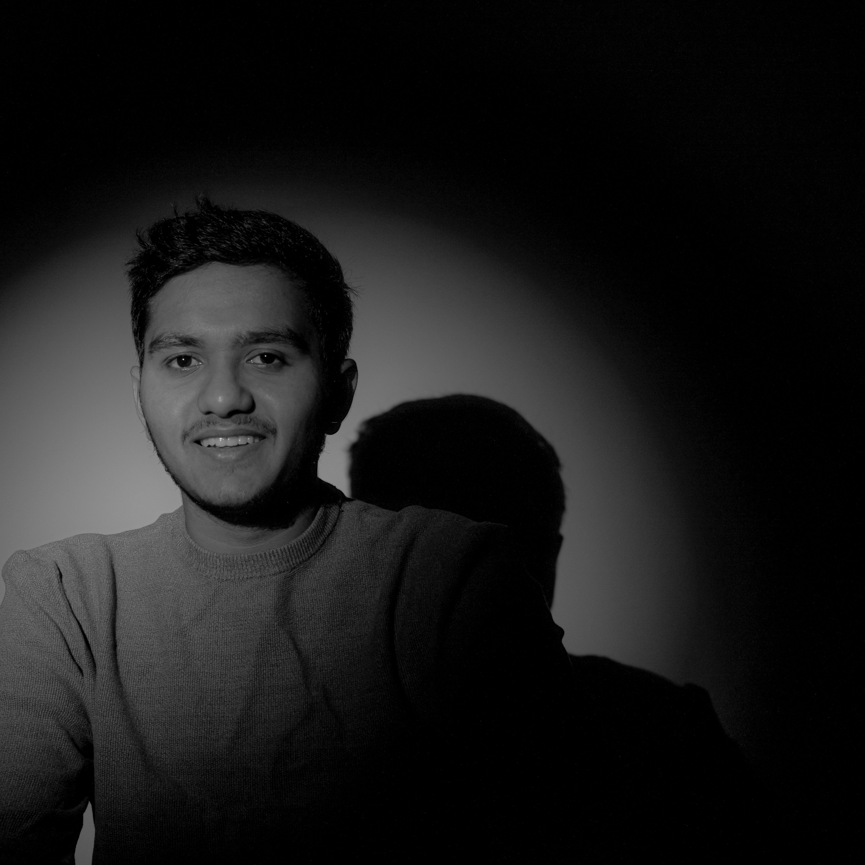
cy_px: 432
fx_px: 1587
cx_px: 251
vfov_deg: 30.5
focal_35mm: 56
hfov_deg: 30.1
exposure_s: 1/60
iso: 200
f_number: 5
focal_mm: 43.9
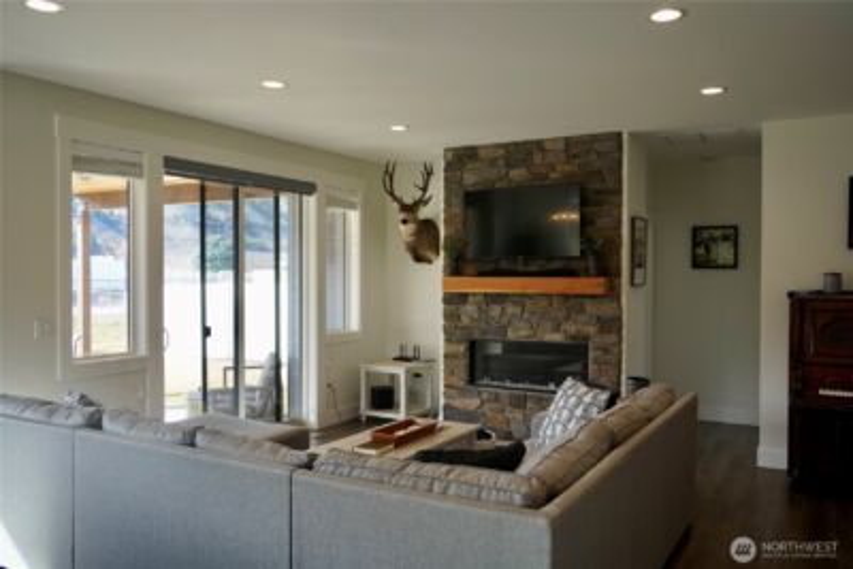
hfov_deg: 65.5
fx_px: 664
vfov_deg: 46.4
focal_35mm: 28
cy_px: 284
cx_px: 426
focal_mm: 28
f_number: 8
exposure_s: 1/60
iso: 320
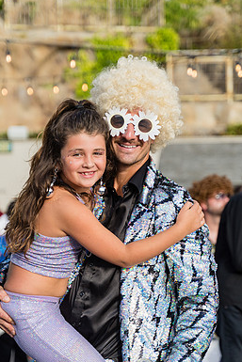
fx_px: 766
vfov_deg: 26.6
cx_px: 103
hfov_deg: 18.0
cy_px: 198
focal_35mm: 76
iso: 200
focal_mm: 65
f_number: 2.8
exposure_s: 1/1250
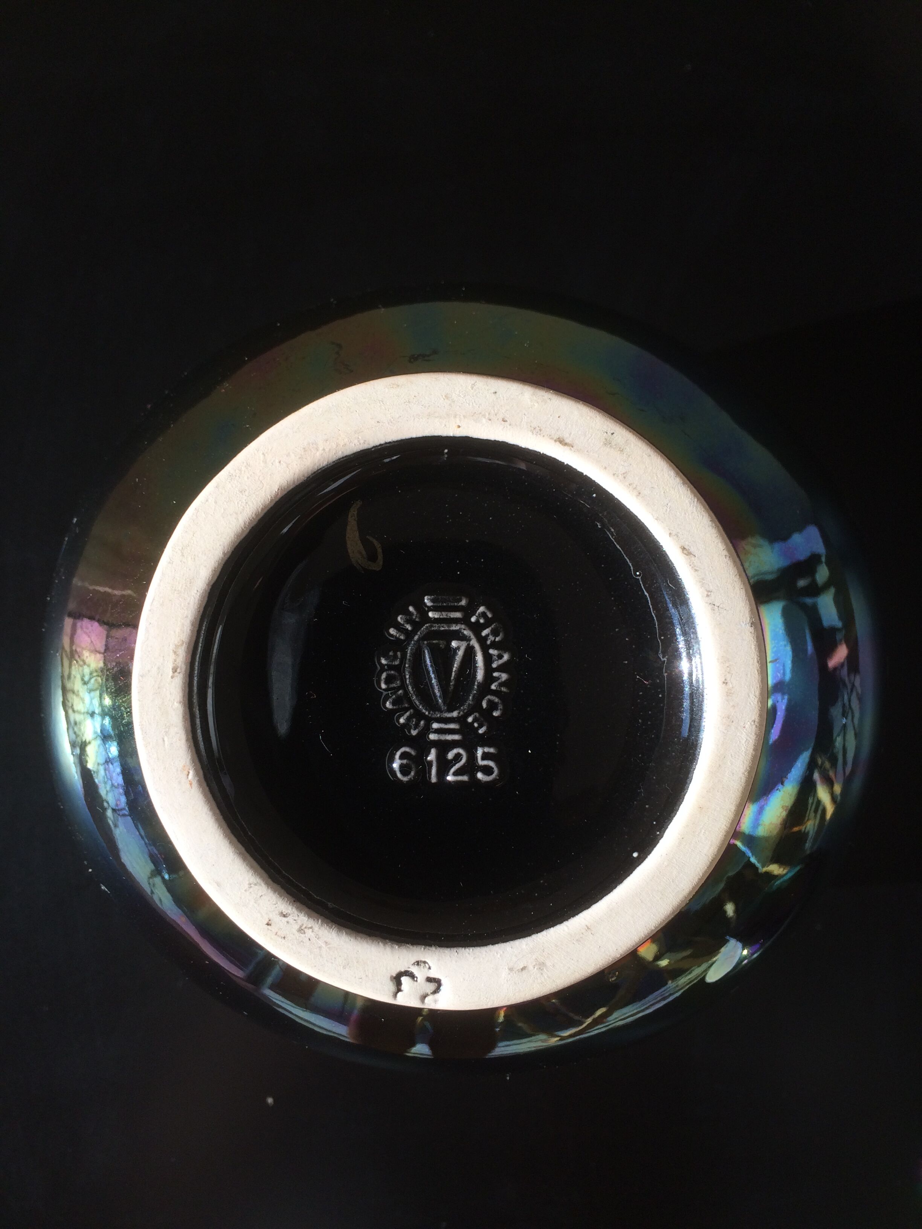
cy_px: 614
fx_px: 1030
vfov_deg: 61.7
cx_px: 461
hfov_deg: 48.2
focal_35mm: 29
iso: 32
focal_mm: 4.15
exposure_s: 1/540
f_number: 2.2
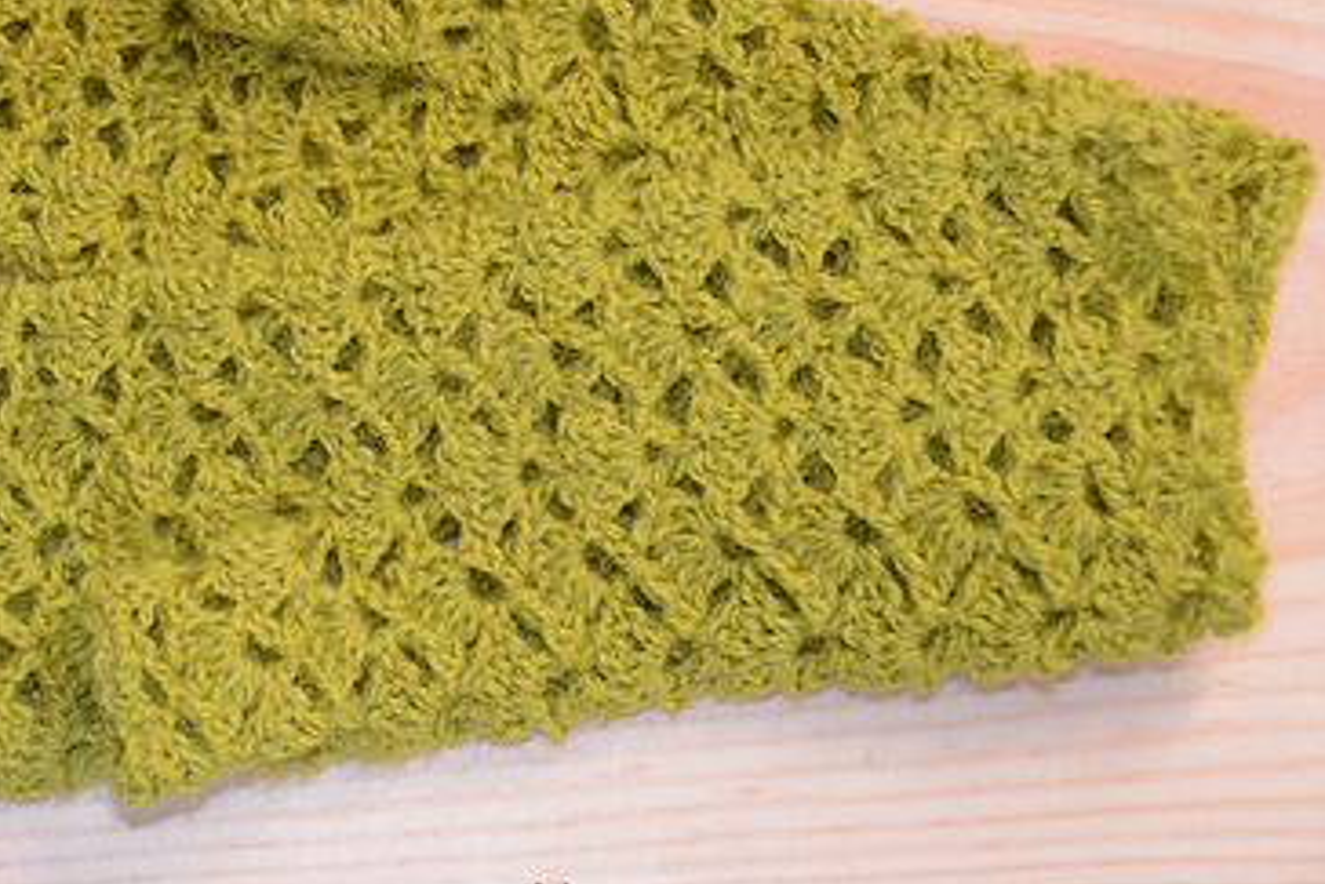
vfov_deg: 12.8
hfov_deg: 19.0
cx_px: 440
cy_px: 337
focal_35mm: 107
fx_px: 3940
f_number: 5
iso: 1100
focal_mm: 78
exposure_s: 1/80
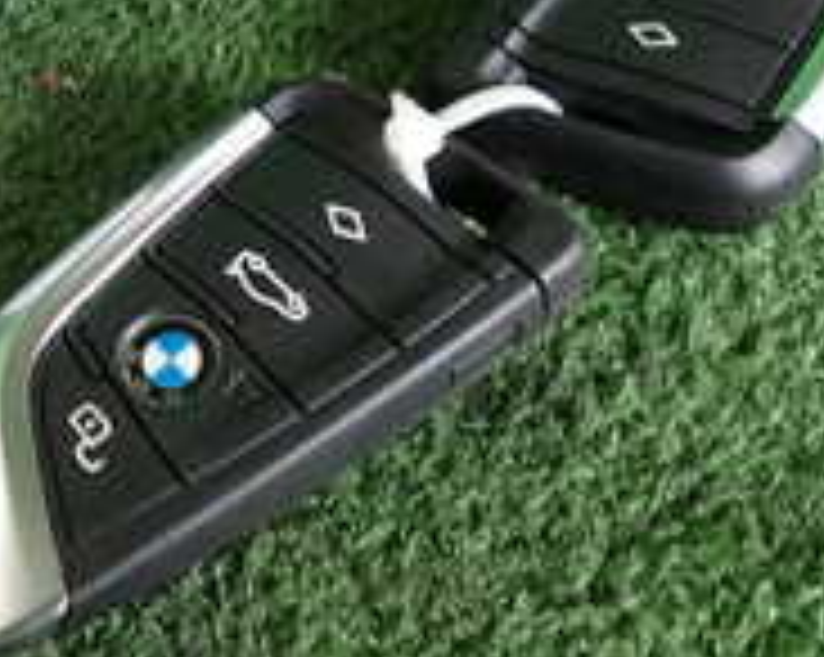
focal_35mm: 80
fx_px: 1949
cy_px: 212
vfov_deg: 19.1
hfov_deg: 22.8
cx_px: -32
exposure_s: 1/60
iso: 160
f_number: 2
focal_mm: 4.5
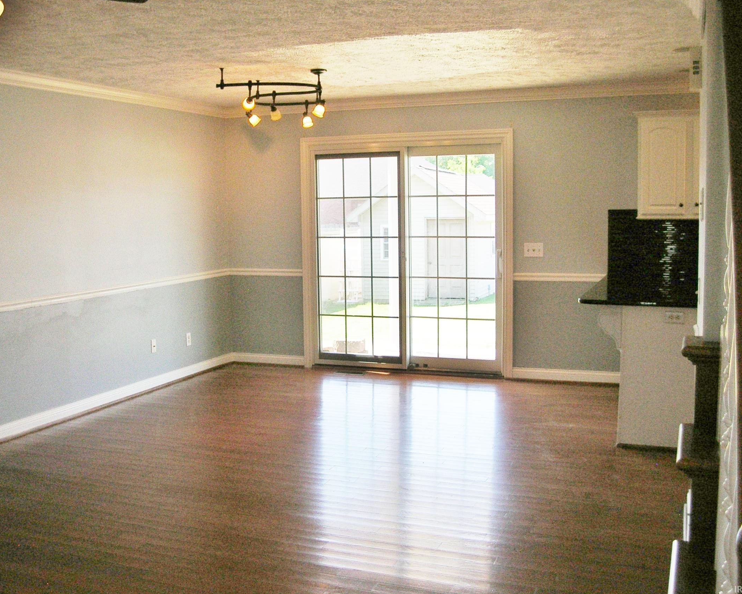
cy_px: 296
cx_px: 360
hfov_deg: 47.9
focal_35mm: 38
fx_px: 834
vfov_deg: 39.2
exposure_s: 1/110
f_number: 2.7
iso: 50
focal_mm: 6
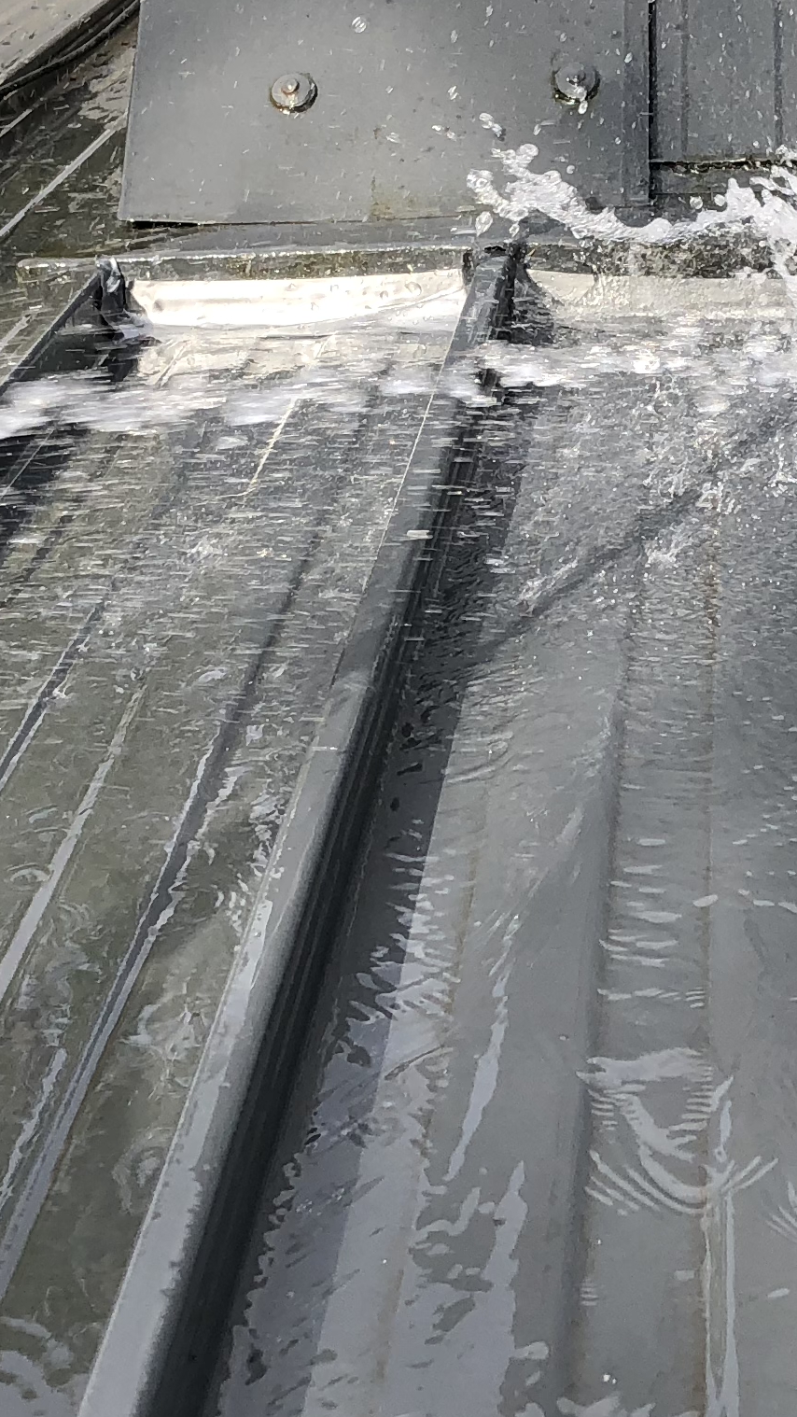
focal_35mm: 81
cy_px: 451
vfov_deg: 26.0
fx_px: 3043
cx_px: 653
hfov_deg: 14.8
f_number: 1.8
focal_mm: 4
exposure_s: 1/495
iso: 20
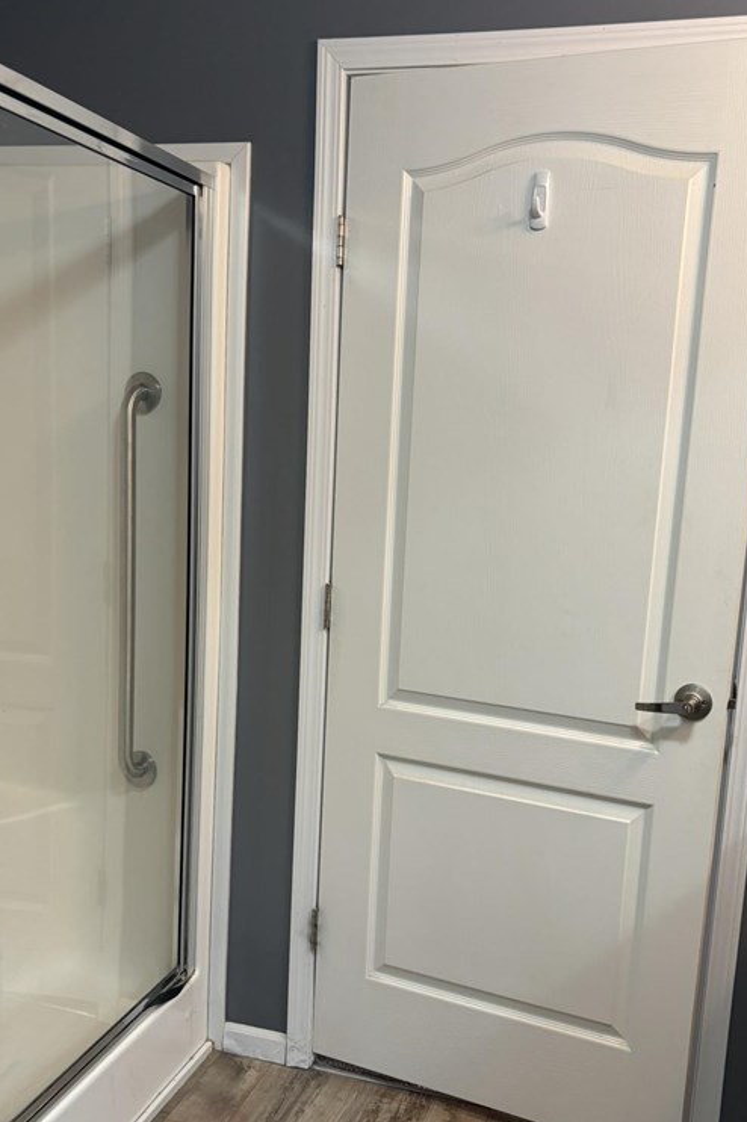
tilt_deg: -10.2
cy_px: 628
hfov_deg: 37.8
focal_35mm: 35
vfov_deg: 54.3
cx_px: 387
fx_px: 1090
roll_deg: -4.0
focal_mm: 5.96
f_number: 1.6
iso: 125
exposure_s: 1/60
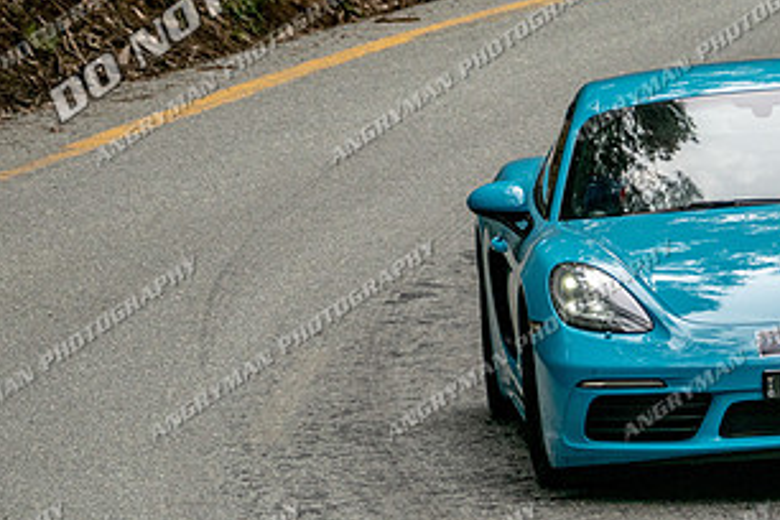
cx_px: 696
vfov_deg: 2.4
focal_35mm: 573
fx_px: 12414
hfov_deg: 3.6
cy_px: 215
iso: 400
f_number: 5
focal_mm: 180
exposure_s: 1/640
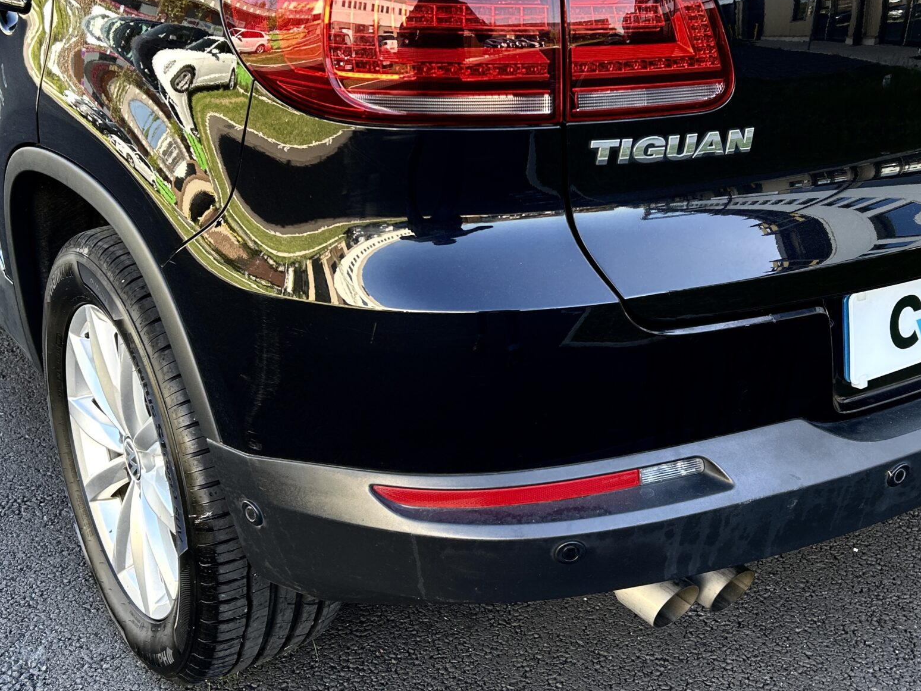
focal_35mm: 43
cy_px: 305
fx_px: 1144
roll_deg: -2.1
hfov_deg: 43.7
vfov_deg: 33.6
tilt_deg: -19.3
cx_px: 542
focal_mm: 5.7
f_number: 1.5
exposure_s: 1/121
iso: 40
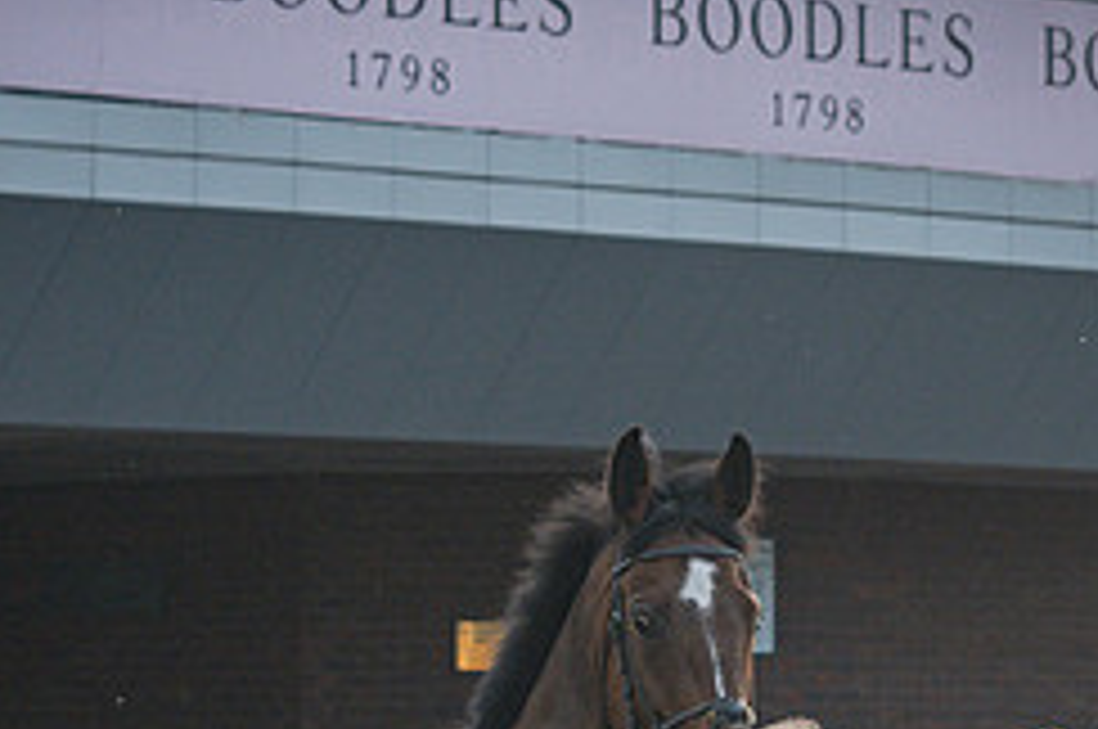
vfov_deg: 5.0
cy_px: 718
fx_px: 8254
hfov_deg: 7.6
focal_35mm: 271
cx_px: 921
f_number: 5
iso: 200
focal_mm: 50
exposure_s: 1/800
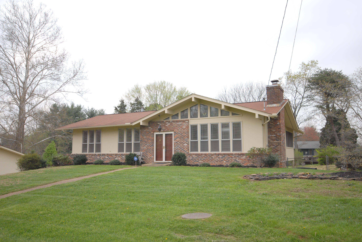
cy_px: 121
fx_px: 302
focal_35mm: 30
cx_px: 181
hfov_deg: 61.9
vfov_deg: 43.7
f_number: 5.6
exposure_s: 1/250
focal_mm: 20
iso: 200
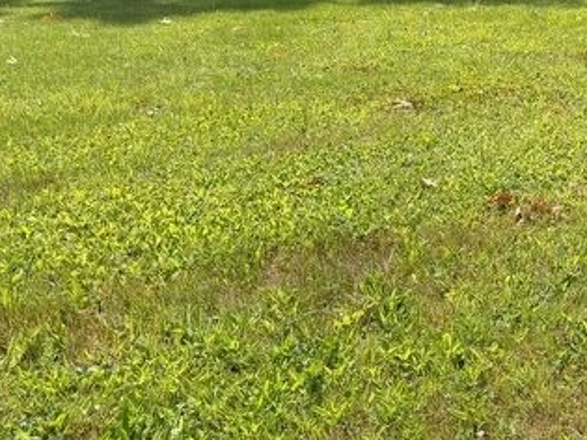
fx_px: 1034
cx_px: 546
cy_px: 32
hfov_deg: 30.1
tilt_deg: -5.8
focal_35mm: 61
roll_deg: +3.1
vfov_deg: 23.3
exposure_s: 1/2169
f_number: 1.78
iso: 80
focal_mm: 6.76
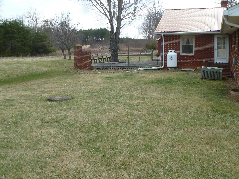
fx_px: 331
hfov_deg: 39.7
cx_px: 120
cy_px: 90
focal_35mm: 48
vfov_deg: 30.3
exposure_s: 1/250
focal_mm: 7.9
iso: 160
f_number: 4
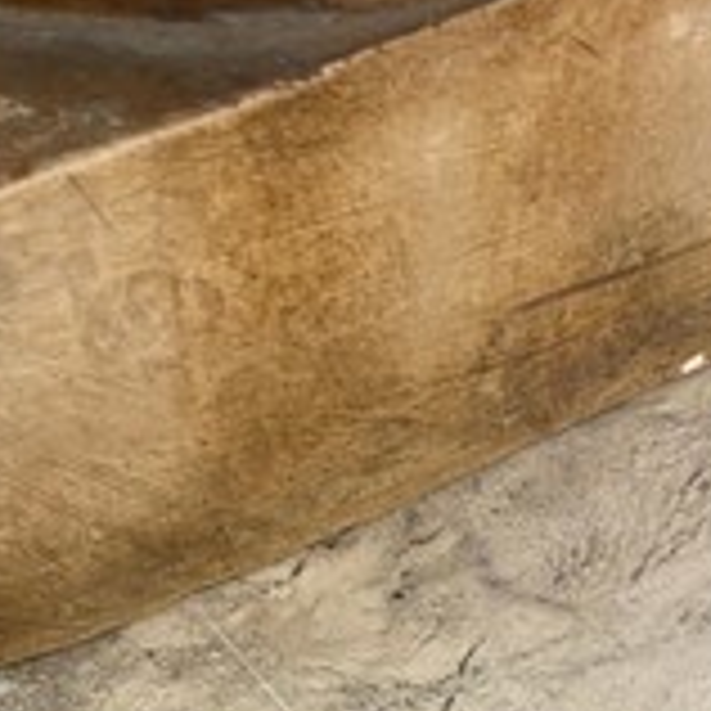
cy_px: 742
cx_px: 302
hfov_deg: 30.5
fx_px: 1301
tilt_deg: -58.9
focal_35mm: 56
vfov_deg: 28.3
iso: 100
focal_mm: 5.1
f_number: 1.6
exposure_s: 1/50
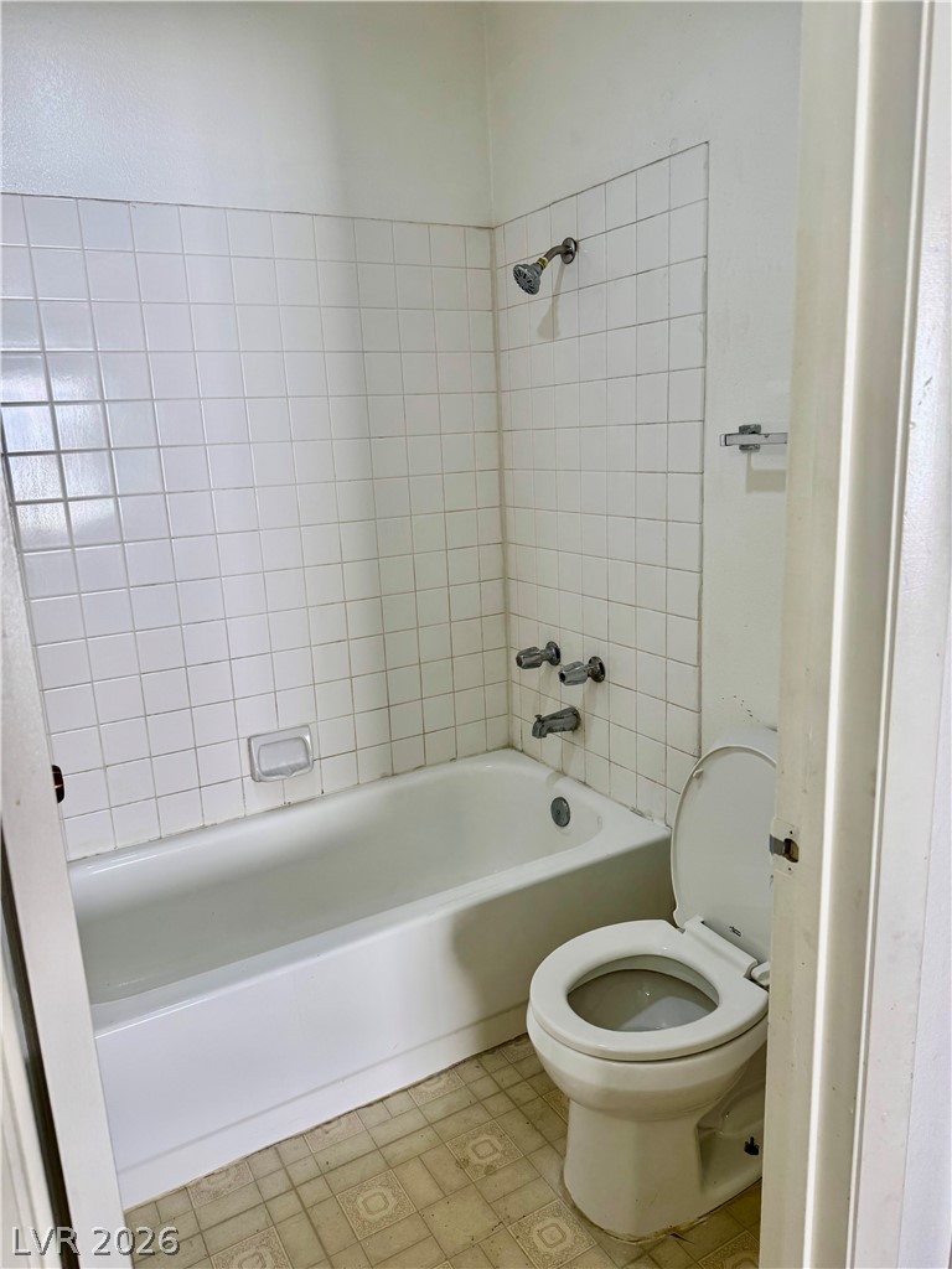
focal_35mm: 24
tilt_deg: -9.8
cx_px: 476
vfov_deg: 71.6
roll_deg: +2.4
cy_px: 634
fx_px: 880
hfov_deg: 56.8
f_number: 1.78
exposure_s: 1/120
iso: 64
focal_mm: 6.76
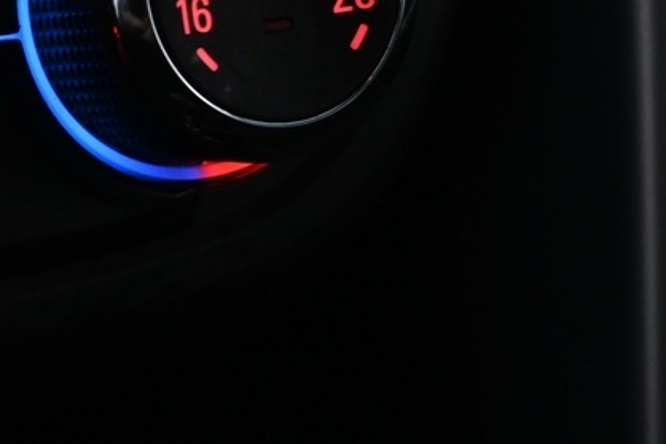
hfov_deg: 13.0
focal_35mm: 151
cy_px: 10
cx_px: -260
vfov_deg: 9.0
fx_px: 2794
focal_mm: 26
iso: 1000
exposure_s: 1/15
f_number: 4.5
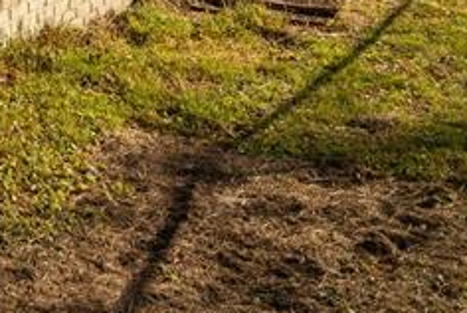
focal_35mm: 130
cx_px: -178
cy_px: -312
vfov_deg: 9.8
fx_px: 1688
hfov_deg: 14.9
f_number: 9
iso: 320
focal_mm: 30
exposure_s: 1/1250
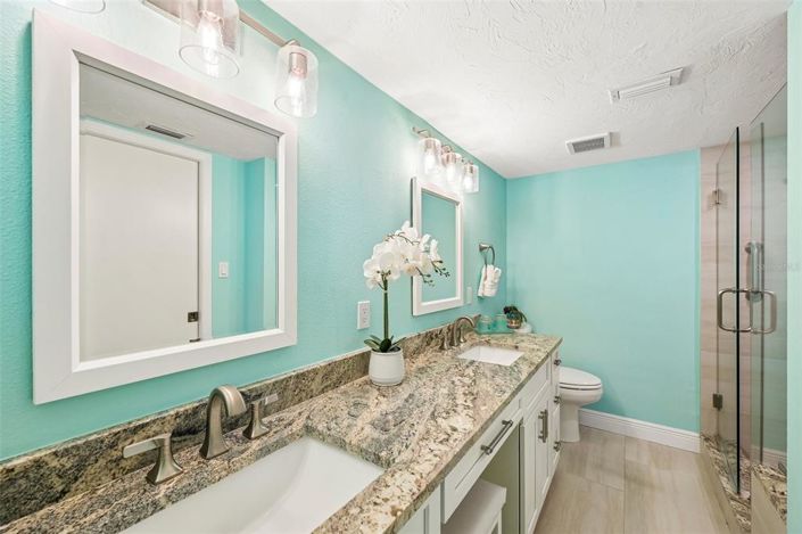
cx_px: 401
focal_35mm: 14
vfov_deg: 81.1
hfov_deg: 104.3
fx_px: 312
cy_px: 267
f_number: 8
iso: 400
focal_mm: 14
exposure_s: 1/50
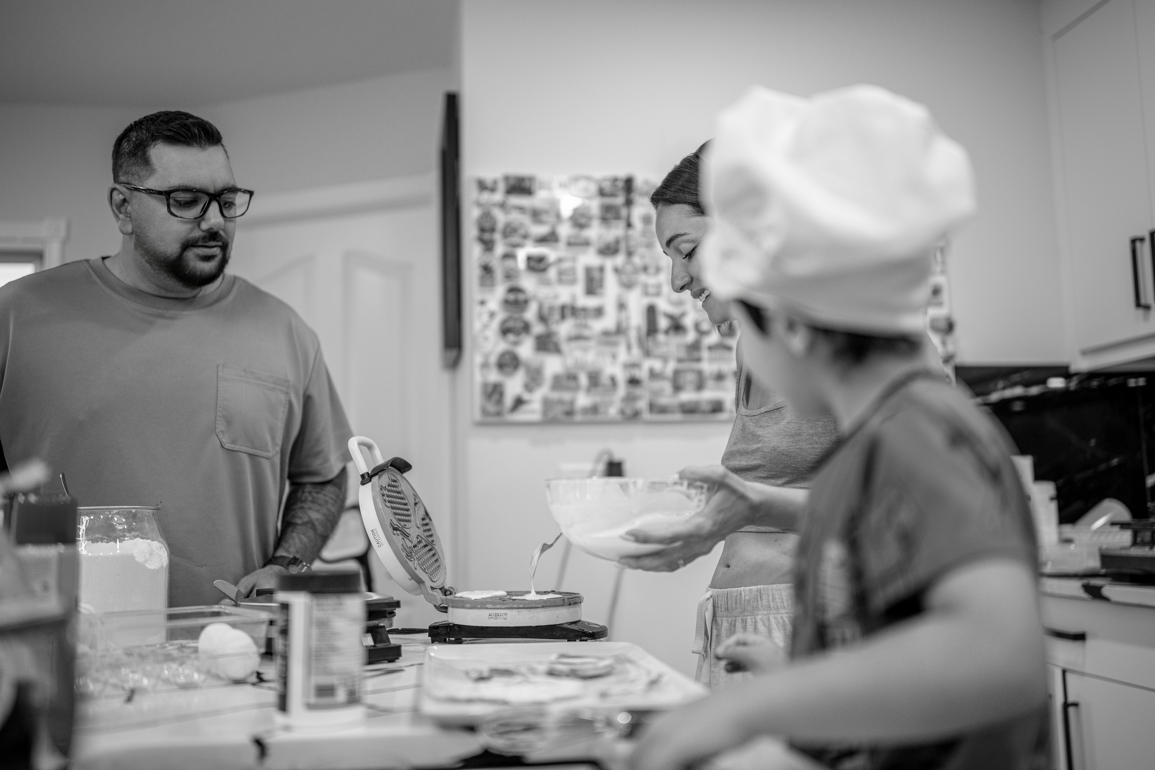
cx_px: 578
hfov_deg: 54.4
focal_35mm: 35
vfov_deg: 37.9
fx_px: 1123
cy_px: 385
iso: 200
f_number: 1.2
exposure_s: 1/200
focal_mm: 35
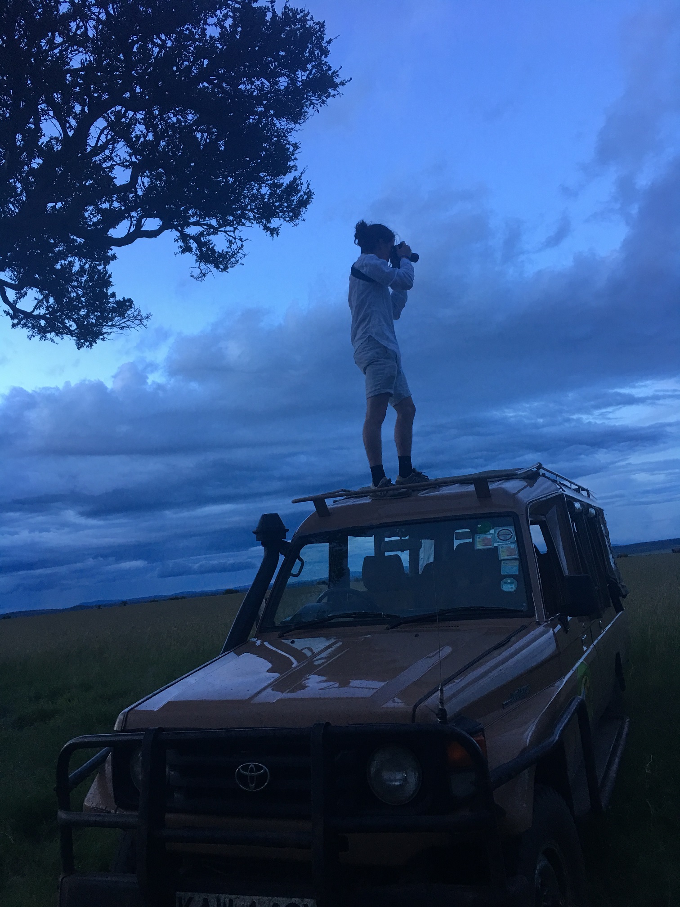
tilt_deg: +9.0
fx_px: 760
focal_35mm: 29
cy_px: 454
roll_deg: +5.8
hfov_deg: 48.2
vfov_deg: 61.7
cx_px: 340
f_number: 2.2
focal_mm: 4.15
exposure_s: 1/17
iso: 40
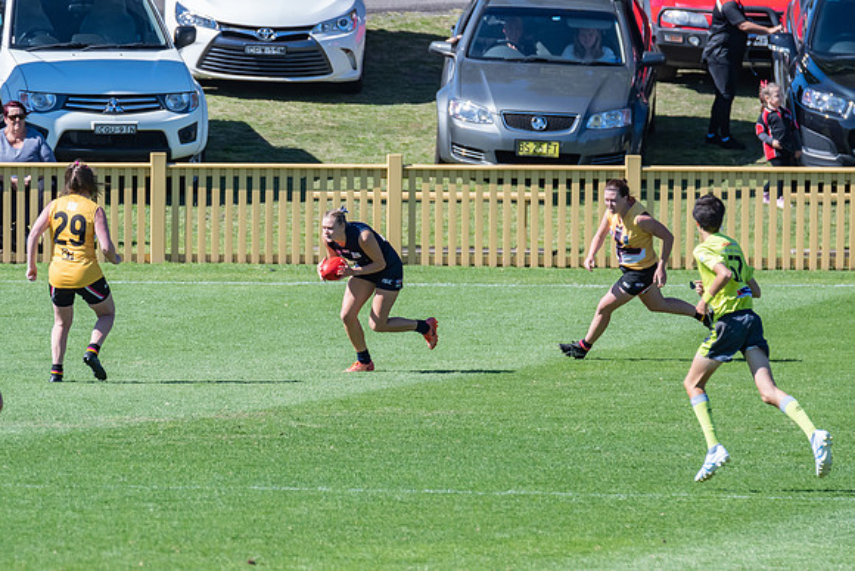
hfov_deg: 2.5
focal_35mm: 825
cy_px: 286
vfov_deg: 1.7
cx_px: 428
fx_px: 19597
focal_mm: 550
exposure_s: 1/1250
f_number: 10
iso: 800
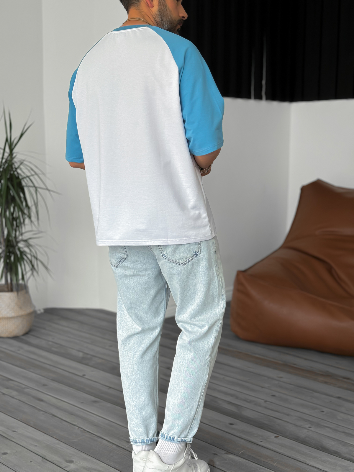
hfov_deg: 30.3
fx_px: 654
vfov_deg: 39.7
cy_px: 236
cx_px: 177
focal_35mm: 48
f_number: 1.8
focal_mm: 6.76
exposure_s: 1/190
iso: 50
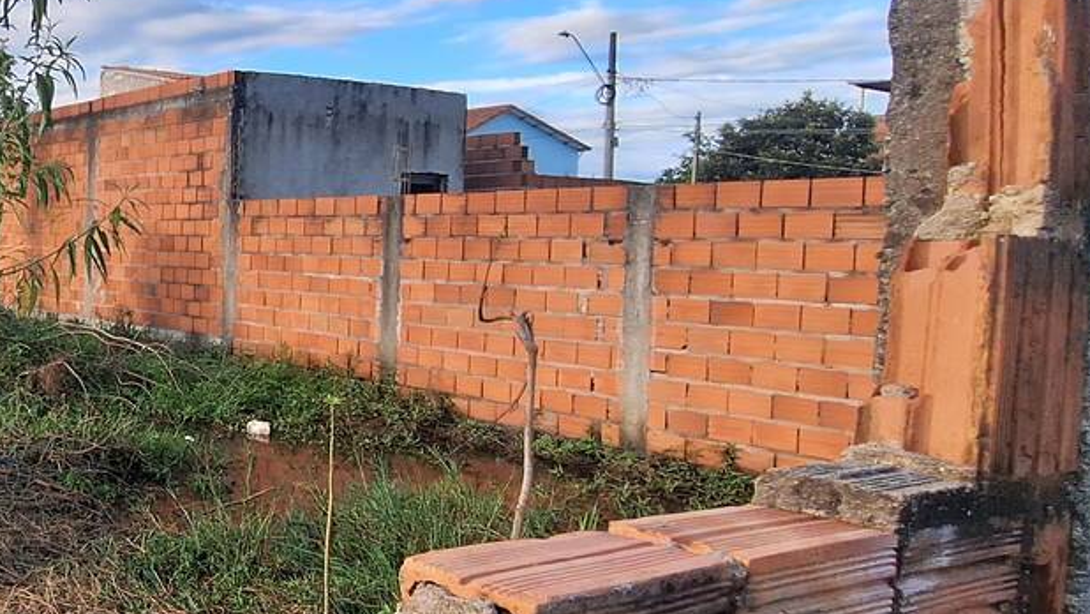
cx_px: -12
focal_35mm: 33
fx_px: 954
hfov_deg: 48.4
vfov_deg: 35.6
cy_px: 277
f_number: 2.2
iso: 40
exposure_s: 1/739
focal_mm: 1.74
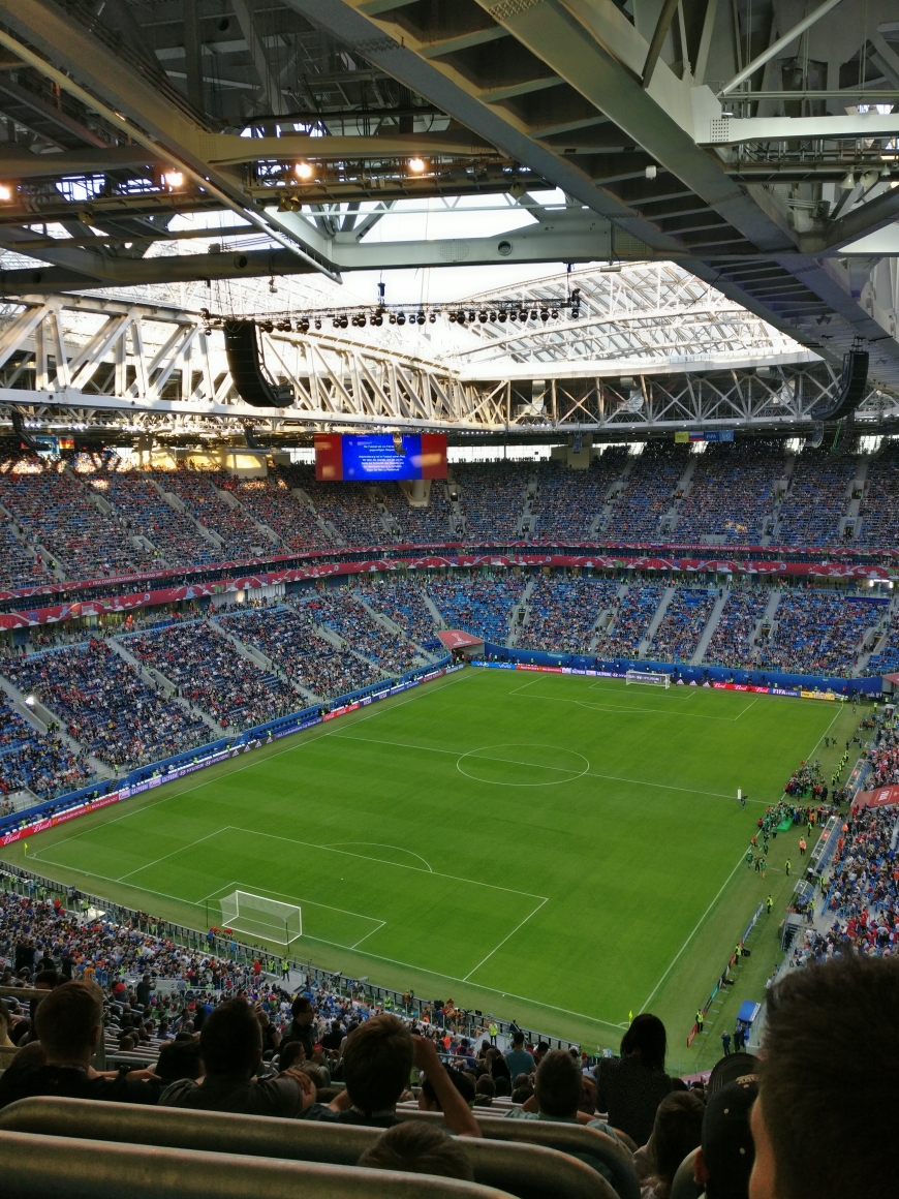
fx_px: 970
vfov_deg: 63.4
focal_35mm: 28
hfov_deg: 49.7
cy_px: 600
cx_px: 450
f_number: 2
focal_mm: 4.26
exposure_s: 1/109
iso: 100
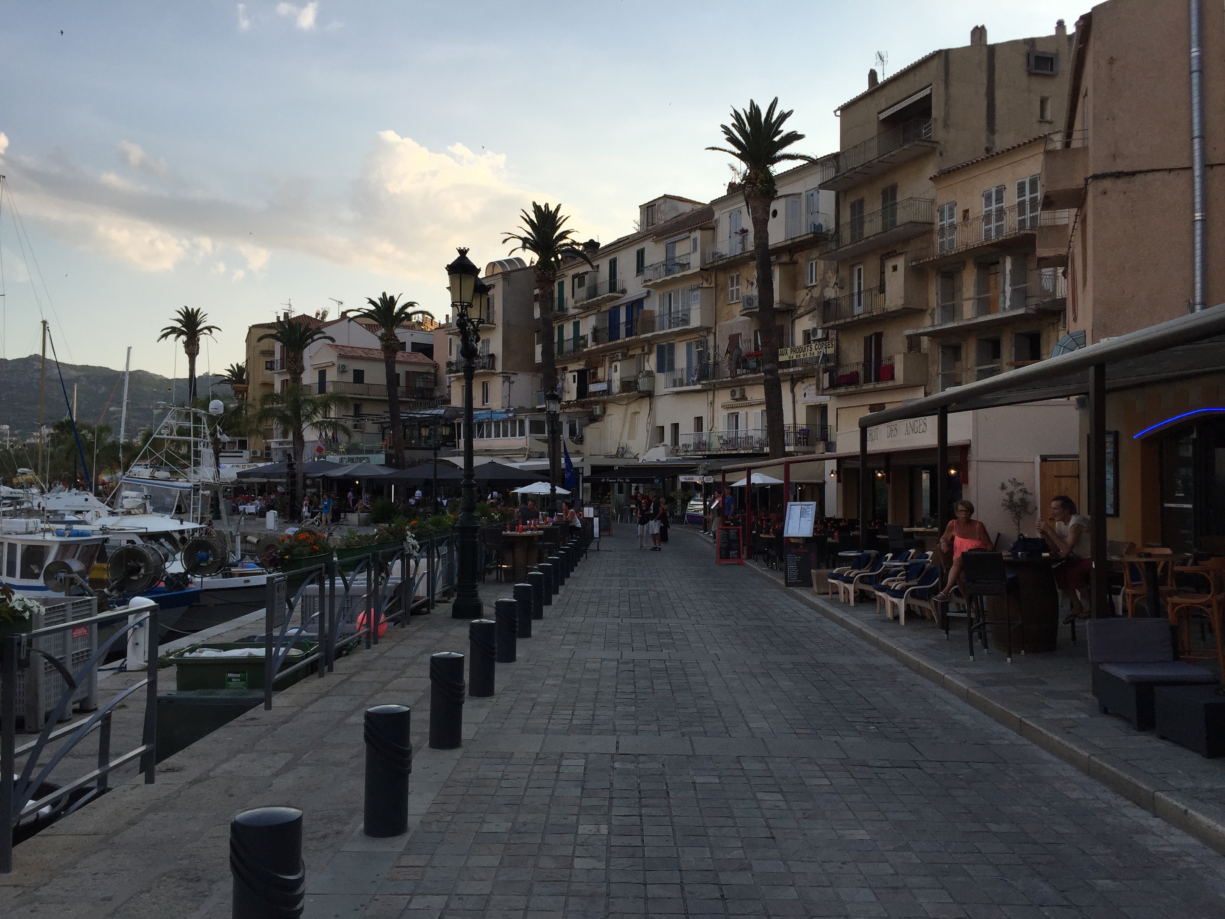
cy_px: 460
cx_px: 612
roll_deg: -1.1
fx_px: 1026
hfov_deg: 61.7
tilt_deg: +1.5
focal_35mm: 29
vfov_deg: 48.2
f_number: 2.2
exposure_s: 1/1130
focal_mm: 4.15
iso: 32
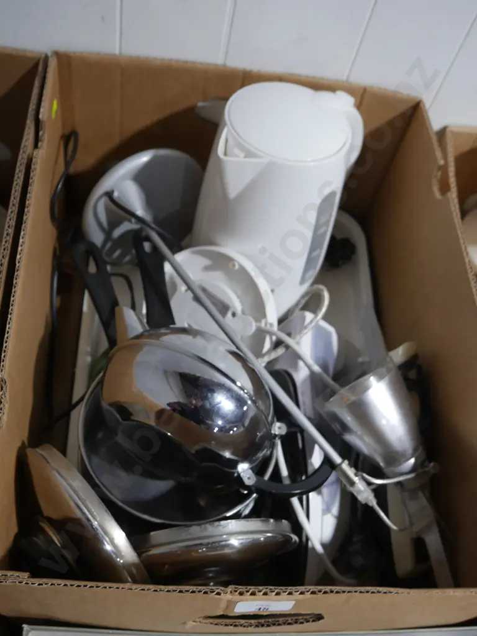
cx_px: 238
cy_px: 318
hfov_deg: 37.7
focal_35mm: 38
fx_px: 698
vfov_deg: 49.0
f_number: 4.1
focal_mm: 19
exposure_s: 1/60
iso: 640
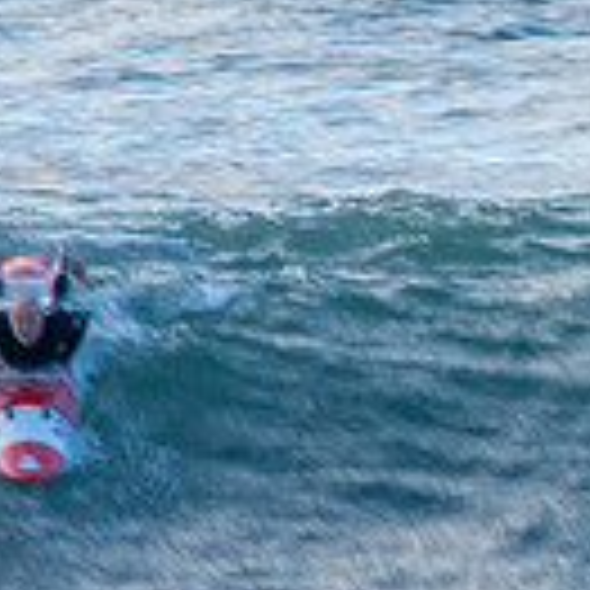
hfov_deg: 0.6
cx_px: 1275
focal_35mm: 2826
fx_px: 54494
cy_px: 336
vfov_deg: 0.6
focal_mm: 500
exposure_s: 1/30
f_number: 22
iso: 200
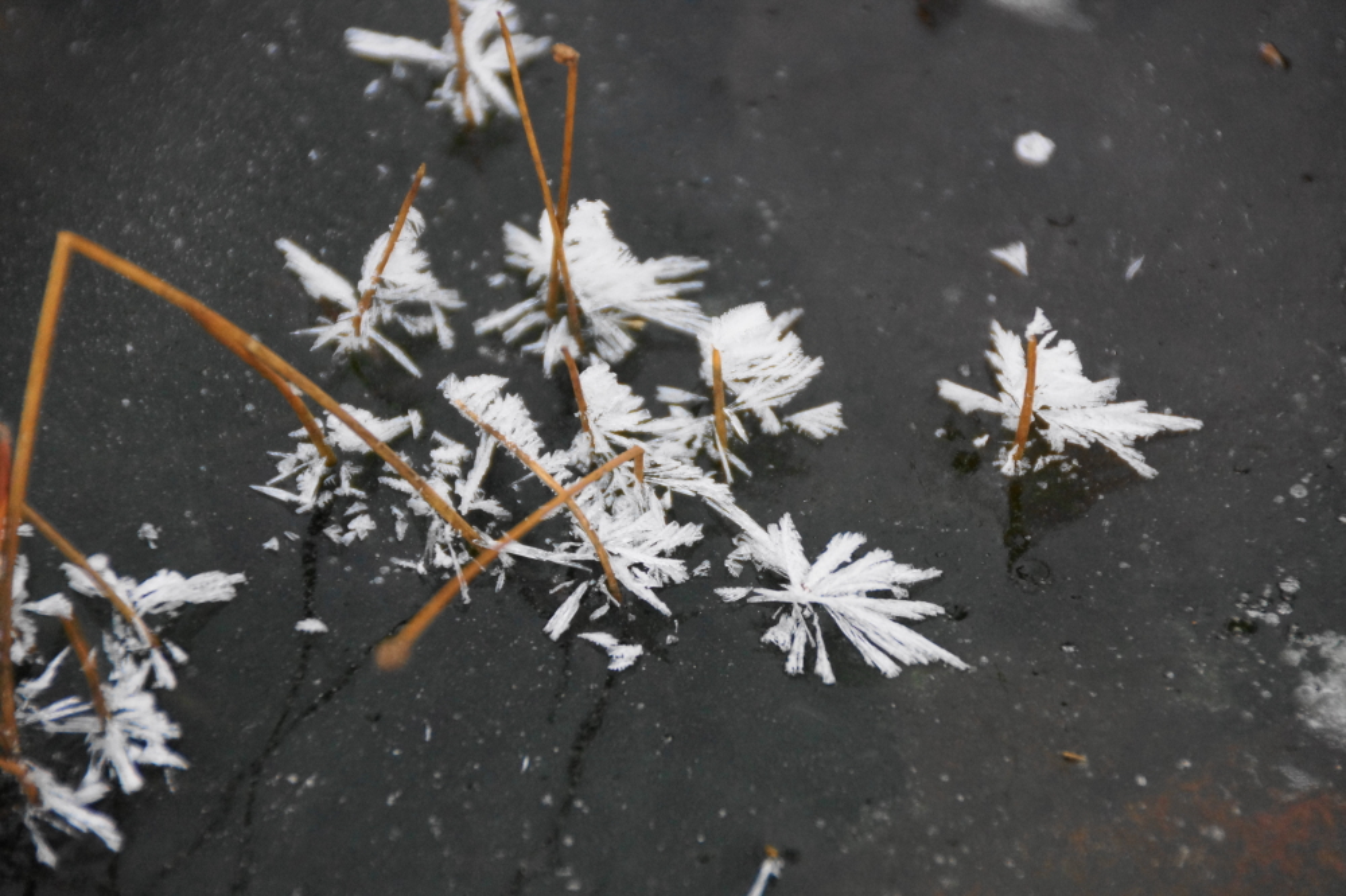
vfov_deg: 4.4
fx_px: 11773
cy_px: 448
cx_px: 673
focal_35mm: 315
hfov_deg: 6.5
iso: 1600
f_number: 6.3
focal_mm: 210
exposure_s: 1/400
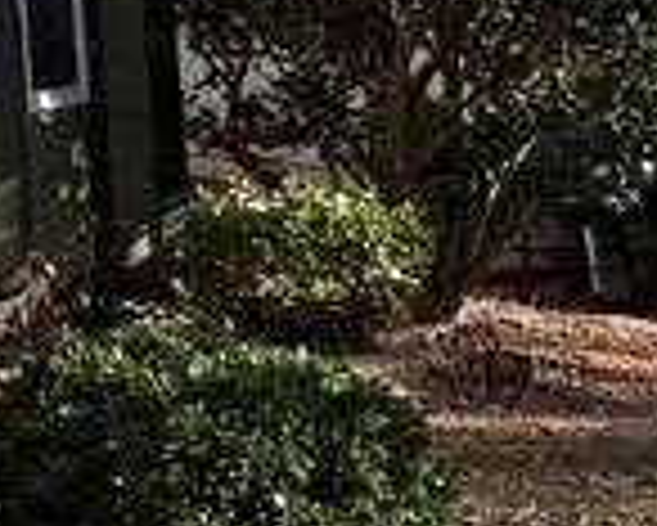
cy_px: -283
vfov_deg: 8.5
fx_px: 3463
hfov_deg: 8.3
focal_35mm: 178
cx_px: -1620
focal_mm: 5.96
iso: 50
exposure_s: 1/987
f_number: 1.6
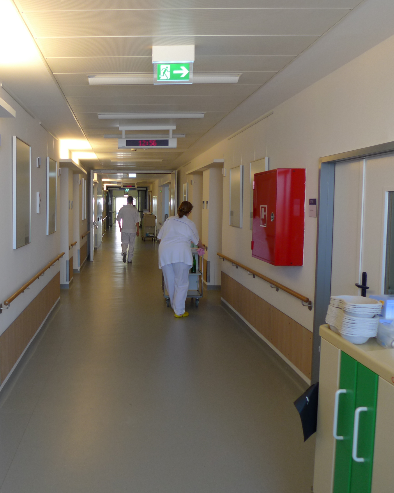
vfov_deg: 55.7
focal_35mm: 32
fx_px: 466
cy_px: 242
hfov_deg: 44.2
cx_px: 97
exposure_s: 1/50
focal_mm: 5.1
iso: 80
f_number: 2
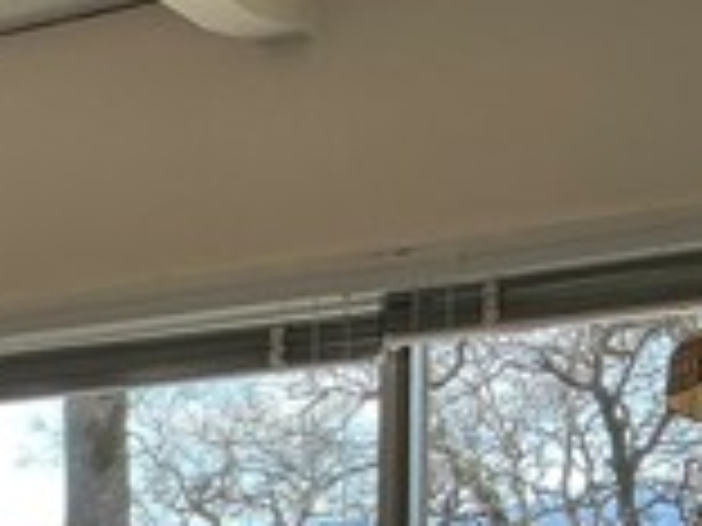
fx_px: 2332
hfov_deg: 15.3
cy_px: 935
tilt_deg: -8.2
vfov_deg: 11.9
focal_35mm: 115
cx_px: -464
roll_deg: +2.4
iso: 20
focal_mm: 3
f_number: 1.8
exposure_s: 1/150
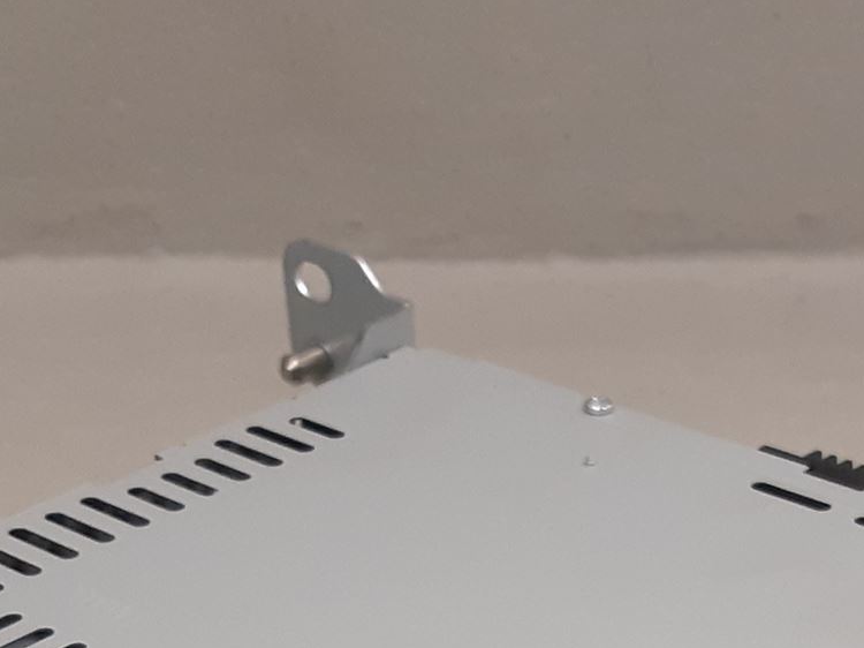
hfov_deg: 27.1
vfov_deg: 19.0
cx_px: 627
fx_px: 1772
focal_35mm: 71
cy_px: 865
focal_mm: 3.93
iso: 160
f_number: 1.7
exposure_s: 1/50
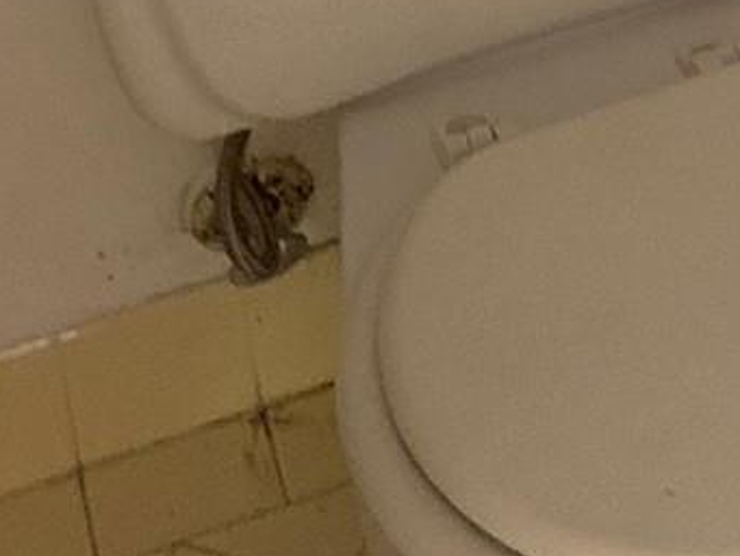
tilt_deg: -19.6
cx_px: 1265
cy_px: -599
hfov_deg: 14.5
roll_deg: -0.5
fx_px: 2609
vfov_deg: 10.9
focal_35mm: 122
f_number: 1.8
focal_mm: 4.25
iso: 640
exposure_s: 1/30
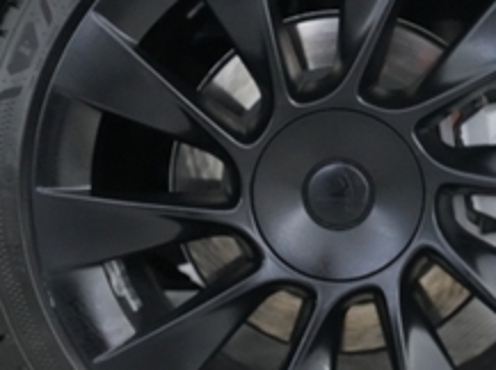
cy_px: 206
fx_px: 1016
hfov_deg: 27.2
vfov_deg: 20.7
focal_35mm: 71
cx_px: 338
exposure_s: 1/160
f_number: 2.8
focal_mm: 25
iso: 8000
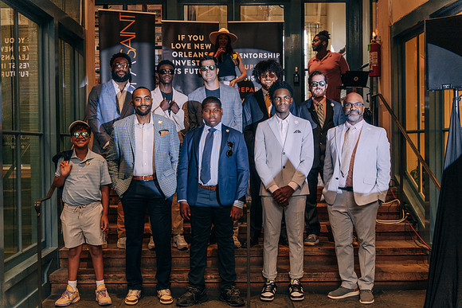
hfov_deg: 43.6
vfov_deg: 29.9
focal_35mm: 45
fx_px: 578
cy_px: 154
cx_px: 231
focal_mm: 45
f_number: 4
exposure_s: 1/160
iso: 500
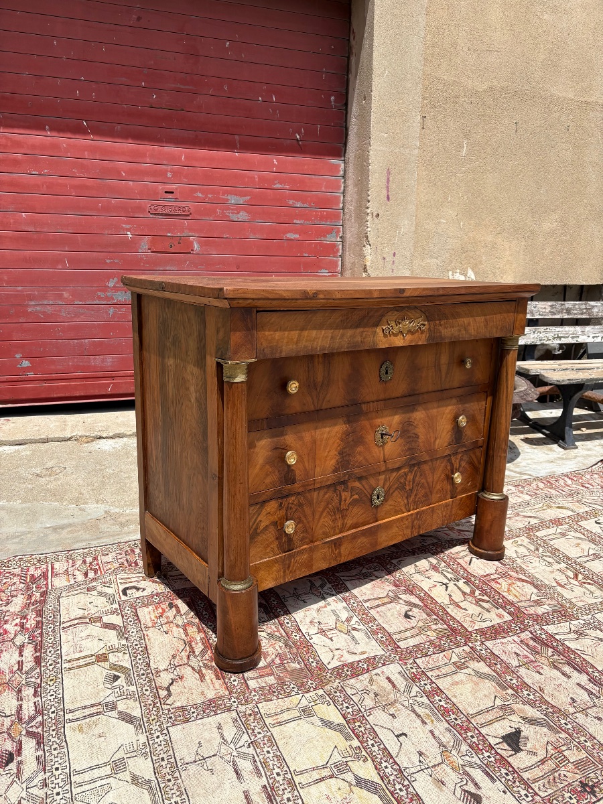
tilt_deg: -11.7
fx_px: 604
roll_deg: -1.3
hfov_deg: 53.1
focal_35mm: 26
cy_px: 402
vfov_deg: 67.3
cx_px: 302
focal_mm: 5.96
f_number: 1.6
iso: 50
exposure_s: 1/4329
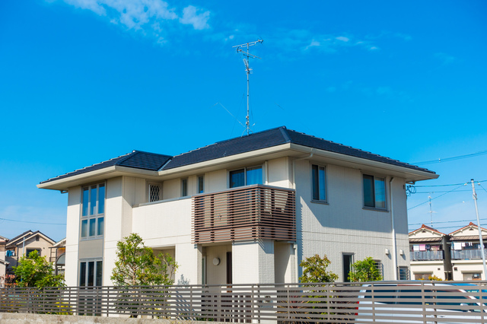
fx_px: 649
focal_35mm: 48
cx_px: 244
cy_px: 162
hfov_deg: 41.1
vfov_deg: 28.0
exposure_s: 1/500
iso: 125
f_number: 5.6
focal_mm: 17.7
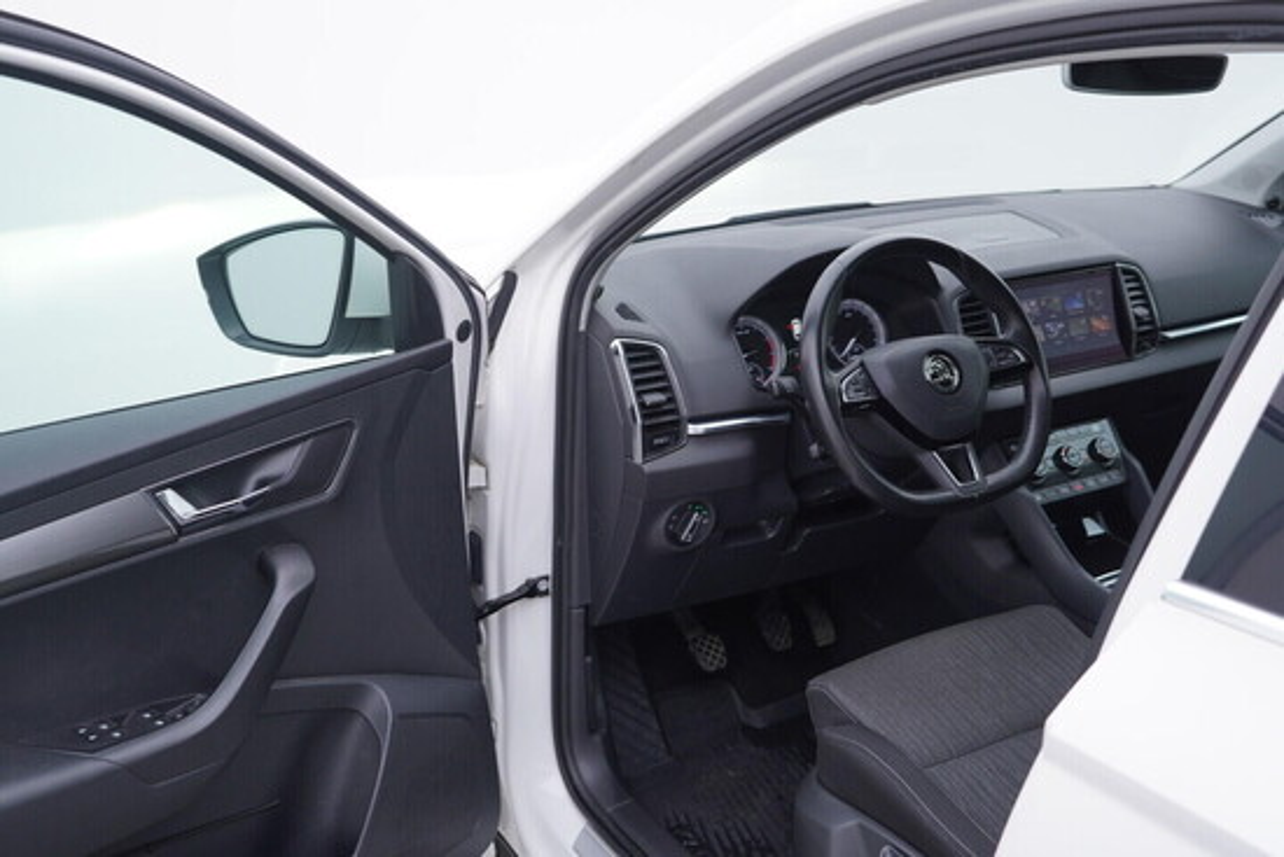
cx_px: 642
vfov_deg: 36.9
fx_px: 1284
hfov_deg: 53.1
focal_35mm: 36
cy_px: 428
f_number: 3.2
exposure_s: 1/50
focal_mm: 24
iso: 125
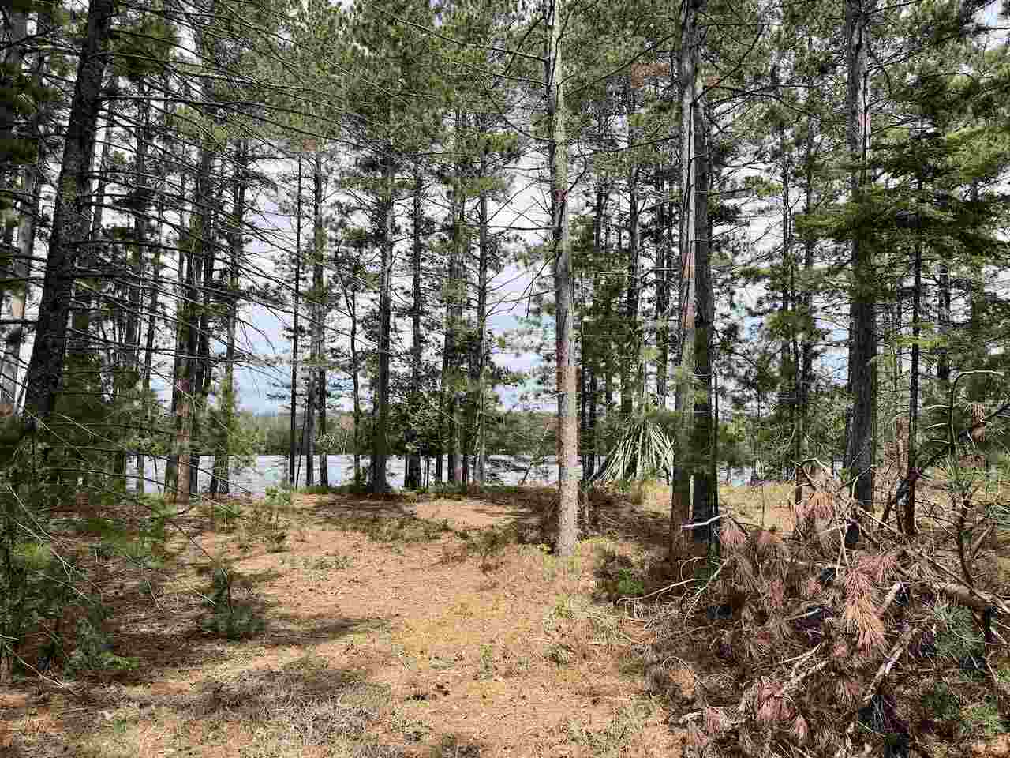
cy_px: 379
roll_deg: -0.2
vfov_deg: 56.8
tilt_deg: +4.9
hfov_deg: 71.6
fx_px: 700
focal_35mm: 24
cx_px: 505
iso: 80
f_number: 1.78
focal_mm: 6.76
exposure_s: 1/2703
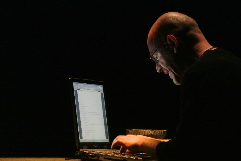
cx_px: 120
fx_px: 1246
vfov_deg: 7.4
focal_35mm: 186
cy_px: 80
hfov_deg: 11.0
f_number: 4.8
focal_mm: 69
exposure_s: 1/50
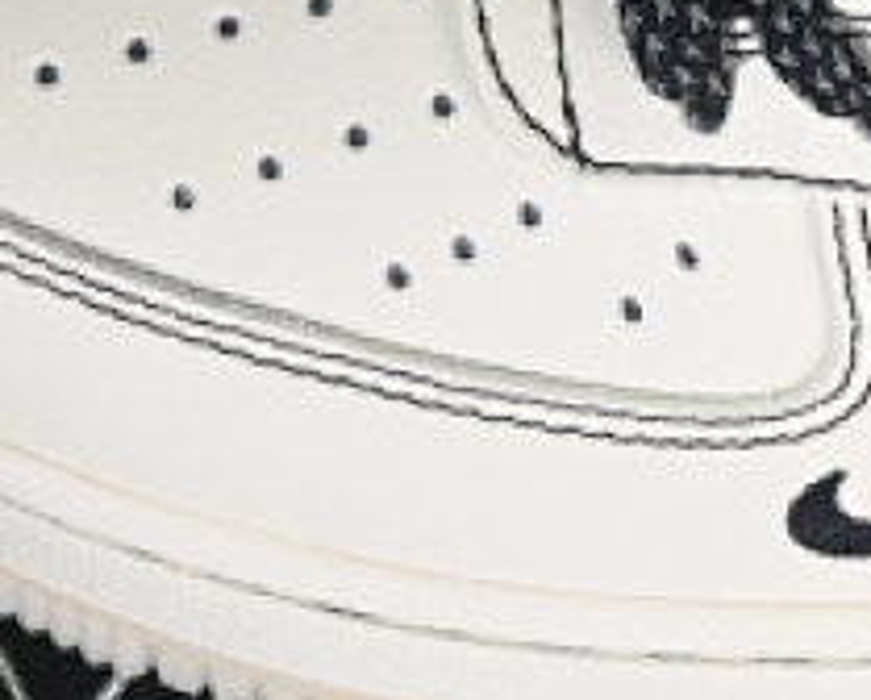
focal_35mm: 363
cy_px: -488
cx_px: 1317
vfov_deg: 4.2
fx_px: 9375
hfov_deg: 5.3
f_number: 7.1
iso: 160
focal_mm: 50
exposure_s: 1/80
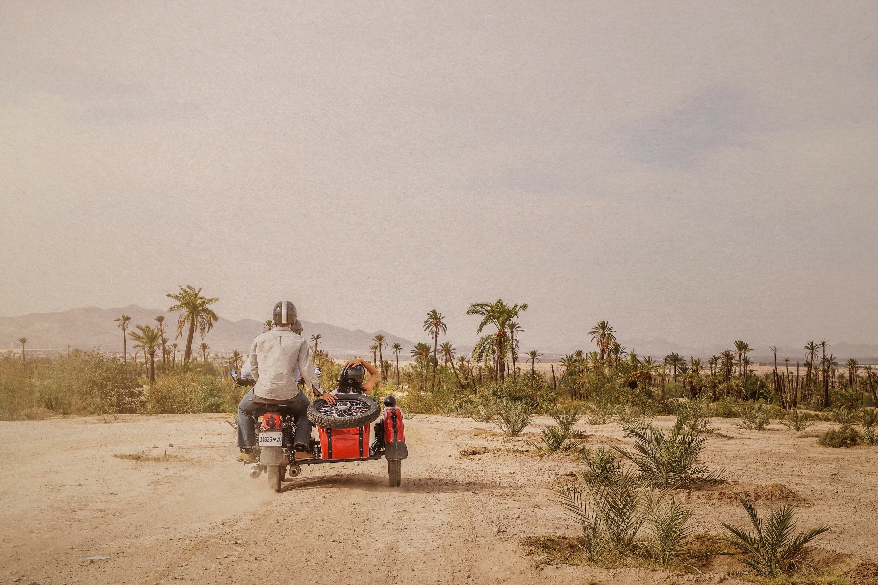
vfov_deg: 34.2
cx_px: 439
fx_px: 951
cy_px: 292
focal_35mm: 39
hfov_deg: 49.6
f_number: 6.3
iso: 200
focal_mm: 25.63
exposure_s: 1/800
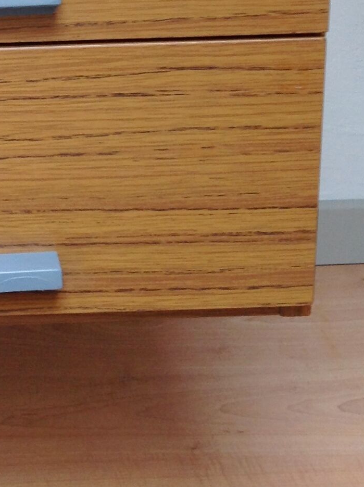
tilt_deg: -15.3
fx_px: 1363
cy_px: -34
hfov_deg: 14.6
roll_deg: +1.6
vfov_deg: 19.5
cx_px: -93
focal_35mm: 97
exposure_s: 1/15
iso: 80
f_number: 2.4
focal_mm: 4.28
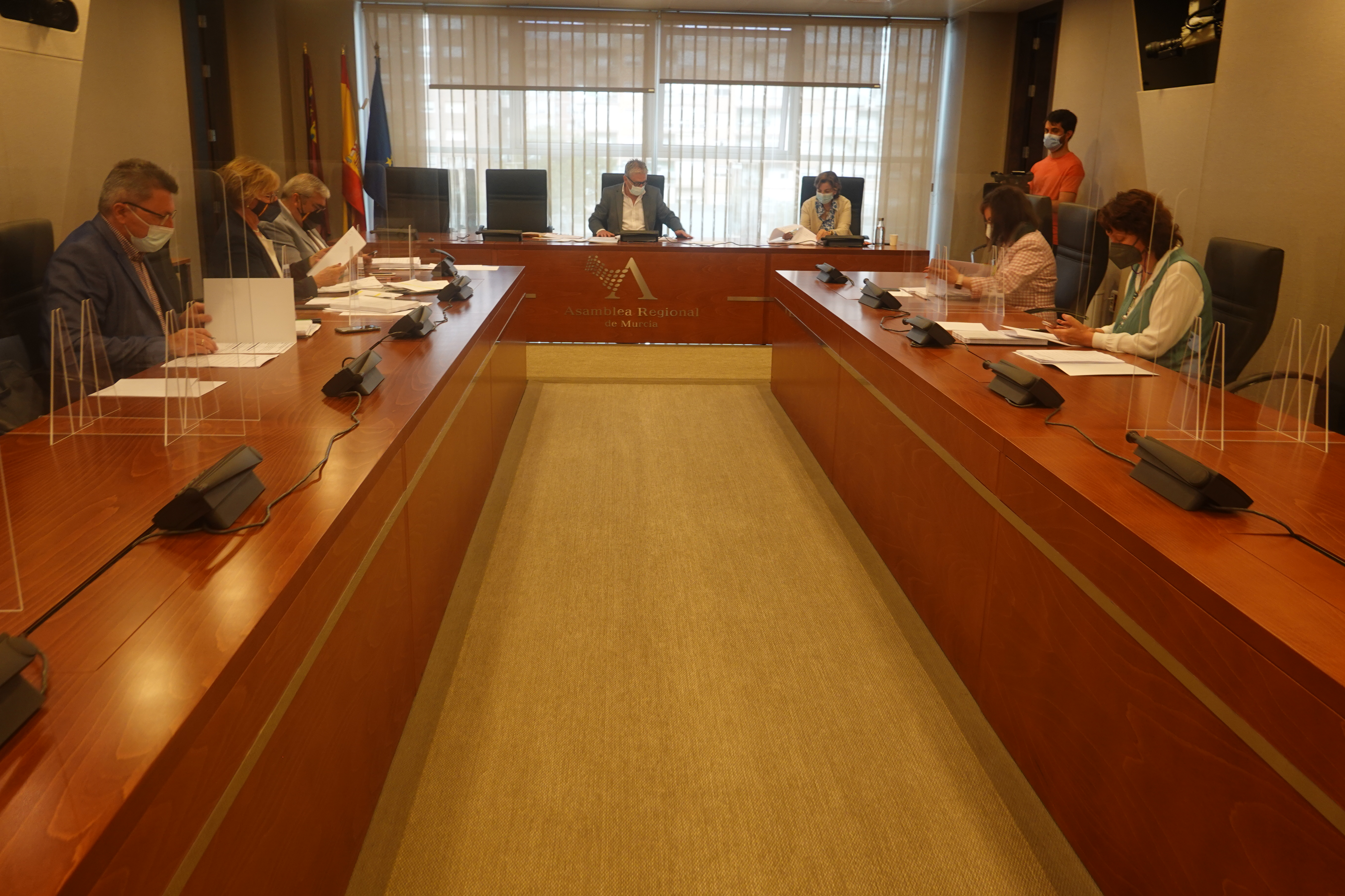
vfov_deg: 43.6
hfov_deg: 61.9
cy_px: 448
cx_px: 672
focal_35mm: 30
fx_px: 1121
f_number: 3.2
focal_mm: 11.29
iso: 200
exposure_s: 1/30
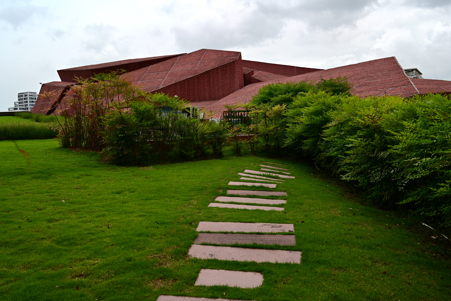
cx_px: 226
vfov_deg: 40.5
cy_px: 150
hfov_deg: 58.0
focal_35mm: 32
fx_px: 407
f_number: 8
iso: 200
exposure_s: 1/100
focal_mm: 32.5
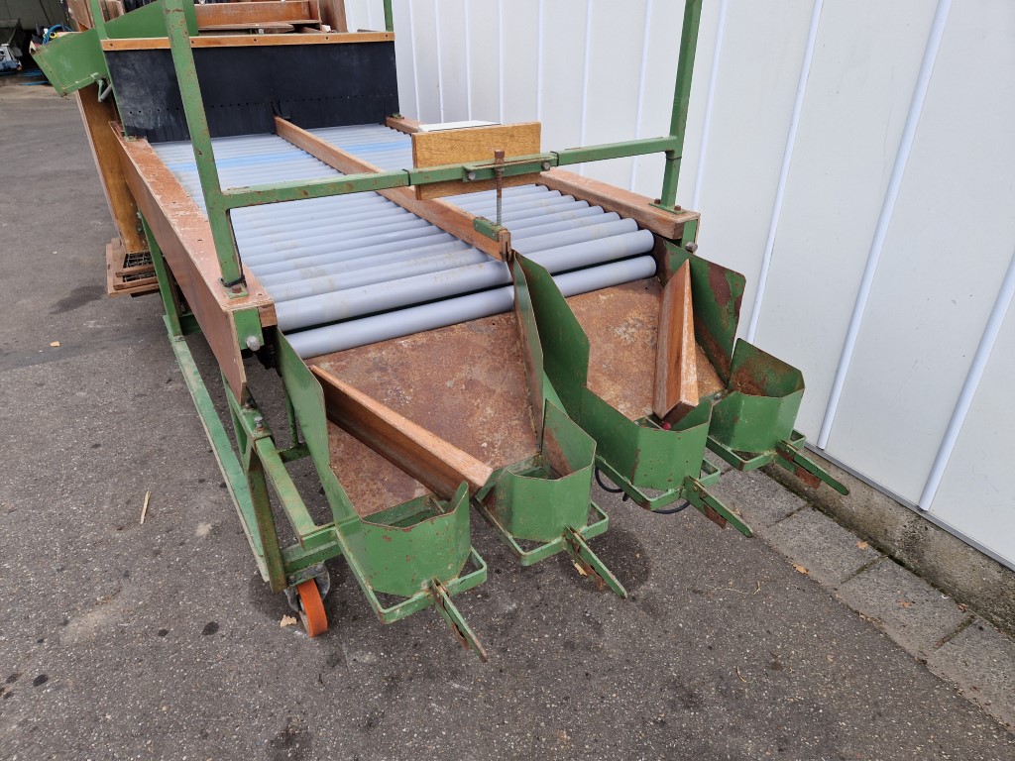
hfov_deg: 73.9
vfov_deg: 58.9
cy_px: 380
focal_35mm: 23
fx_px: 674
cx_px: 508
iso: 50
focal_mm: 5.4
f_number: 1.8
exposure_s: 1/542
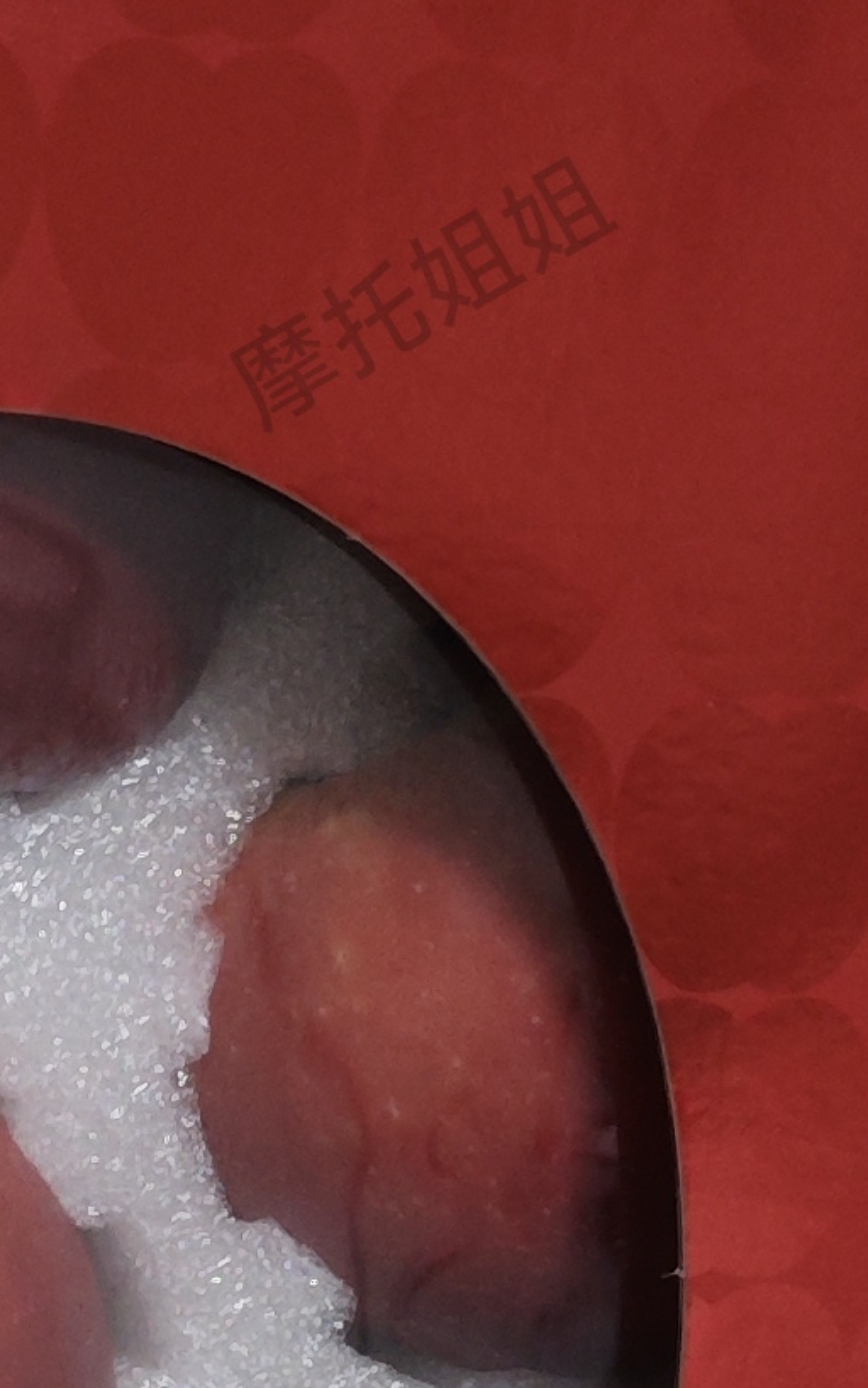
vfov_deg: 16.6
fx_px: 4617
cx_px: -188
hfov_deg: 10.6
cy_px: 1552
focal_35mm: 122
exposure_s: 1/33.3
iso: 1250
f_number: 1.6
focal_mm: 6.55
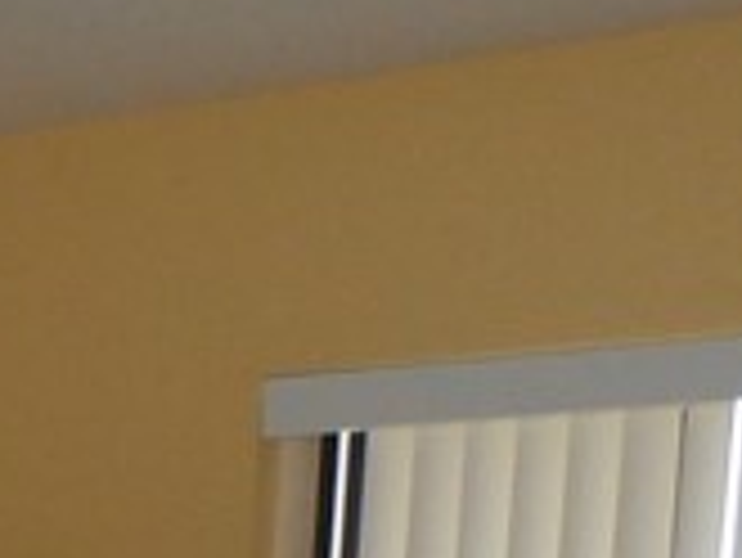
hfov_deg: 11.3
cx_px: -845
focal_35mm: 155
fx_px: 3325
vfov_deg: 8.7
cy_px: 1359
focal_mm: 4.5
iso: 200
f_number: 3
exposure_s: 1/30
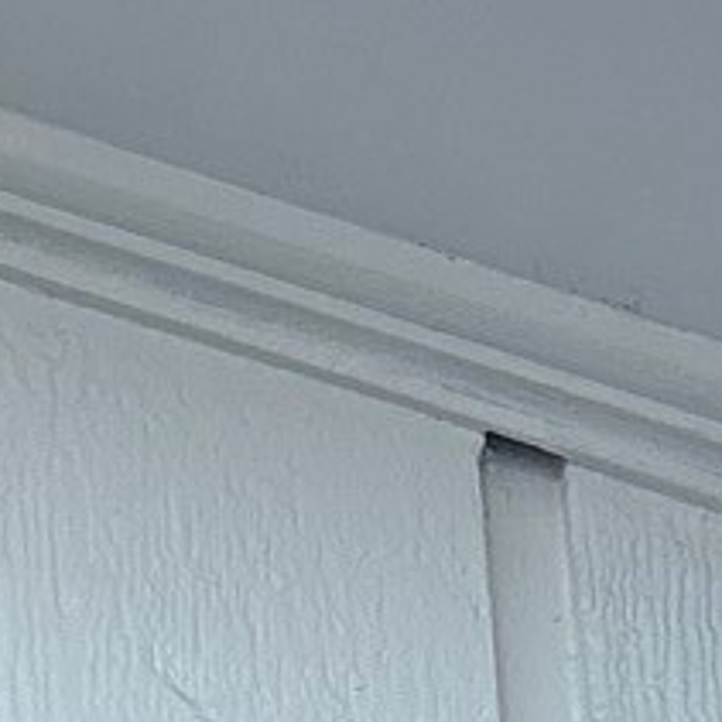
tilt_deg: +22.3
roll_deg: +0.0
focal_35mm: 223
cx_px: -571
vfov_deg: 7.1
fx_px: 5262
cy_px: 2101
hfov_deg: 7.6
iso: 50
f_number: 1.6
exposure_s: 1/756
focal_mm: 5.96
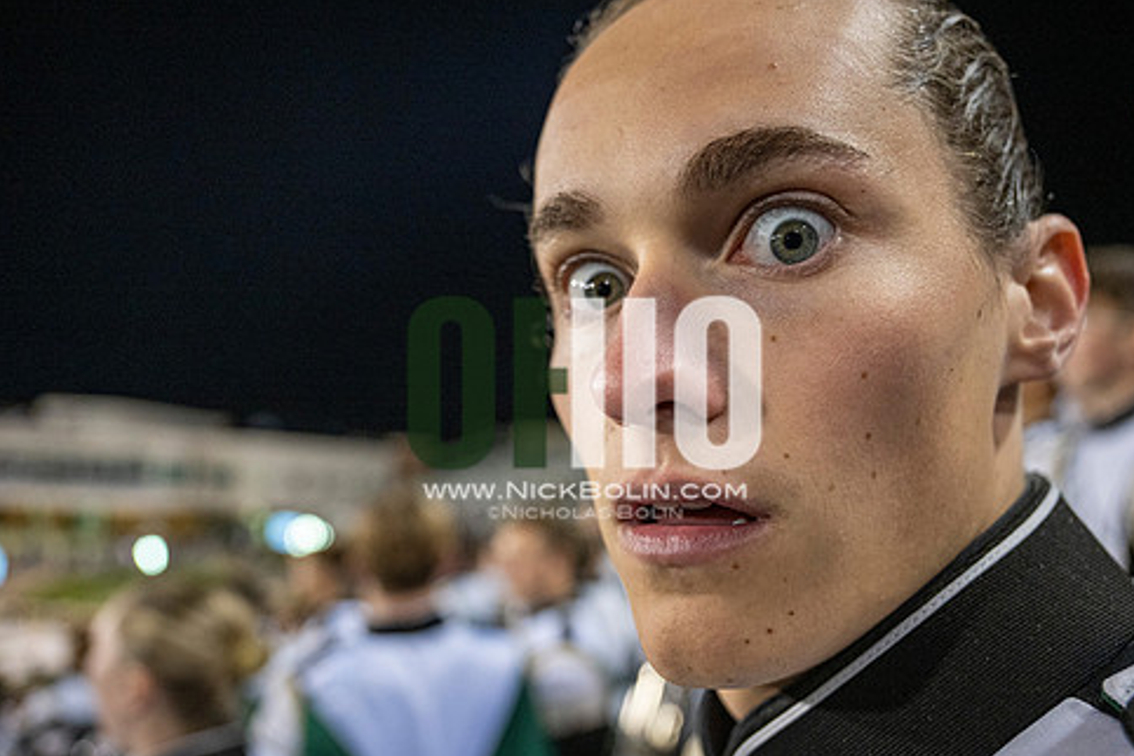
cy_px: 407
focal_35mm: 30
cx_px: 585
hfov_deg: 61.9
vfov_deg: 43.6
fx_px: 945
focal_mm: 25
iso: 2000
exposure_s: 1/500
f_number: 3.2
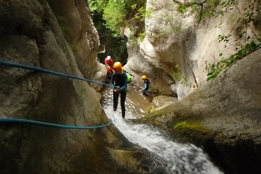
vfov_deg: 47.9
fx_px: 196
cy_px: 87
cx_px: 127
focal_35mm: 27
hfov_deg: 67.4
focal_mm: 4.5
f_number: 3.9
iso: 800
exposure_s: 1/60
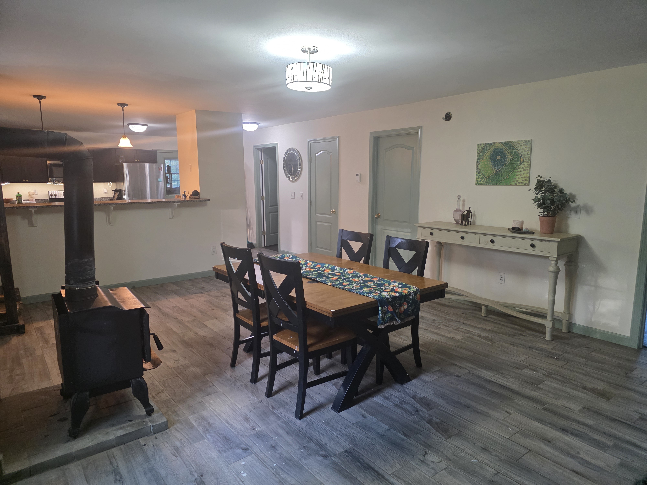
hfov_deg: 73.9
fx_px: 430
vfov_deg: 58.9
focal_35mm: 23
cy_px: 242
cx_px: 324
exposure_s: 1/120
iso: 640
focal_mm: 6.3
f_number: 1.7
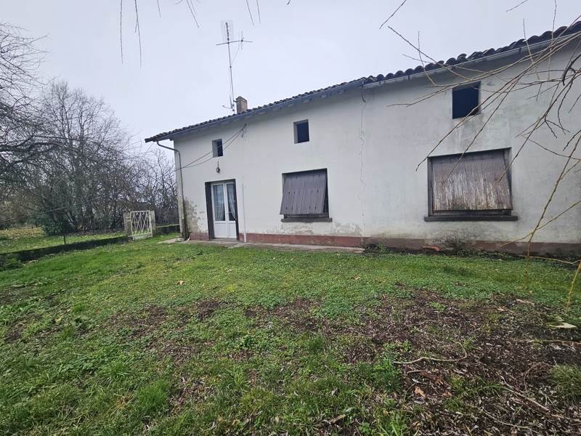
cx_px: 290
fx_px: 218
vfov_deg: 89.9
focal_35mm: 13
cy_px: 218
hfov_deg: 106.2
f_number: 2.2
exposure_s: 1/292
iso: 64
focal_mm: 2.2
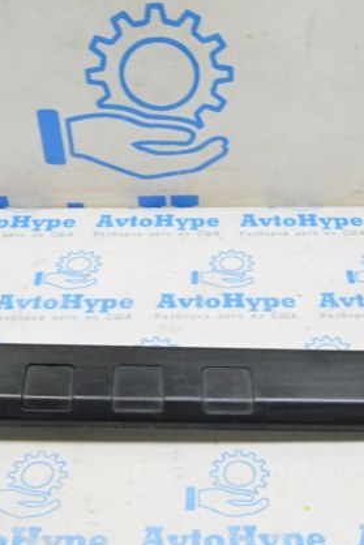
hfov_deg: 25.6
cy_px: 274
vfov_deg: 37.7
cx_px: 219
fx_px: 800
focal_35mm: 53
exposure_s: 1/15
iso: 6400
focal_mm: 23
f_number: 20
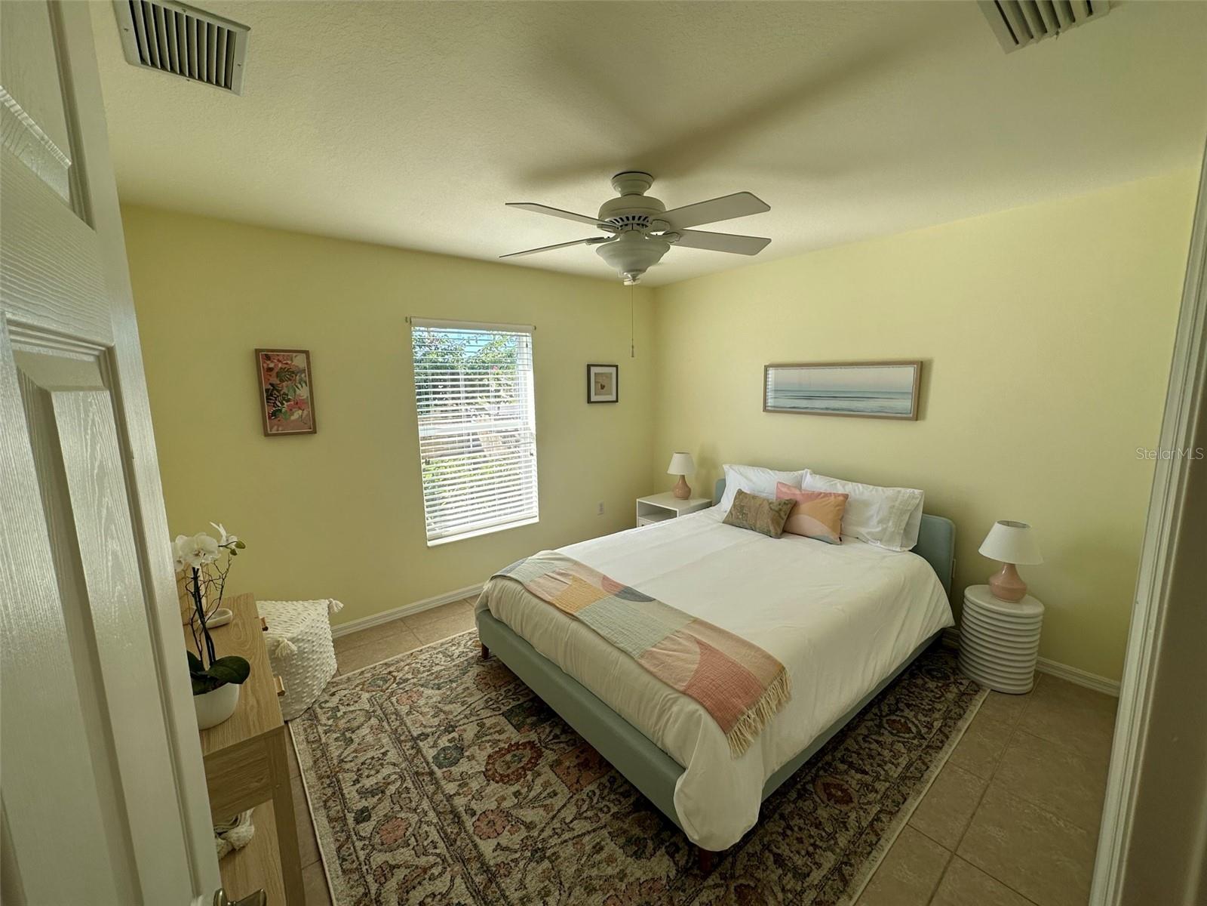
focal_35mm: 14
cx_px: 604
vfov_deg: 85.7
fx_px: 488
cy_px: 453
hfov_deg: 102.1
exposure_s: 1/353
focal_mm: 2.22
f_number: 2.2
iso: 40
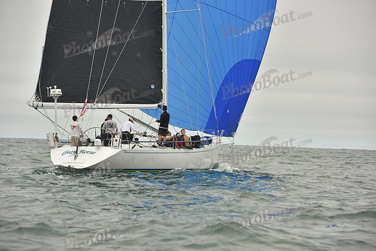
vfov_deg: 7.0
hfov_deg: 10.5
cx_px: 188
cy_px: 126
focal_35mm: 195
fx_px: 2037
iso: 320
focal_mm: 195
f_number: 9
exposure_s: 1/800
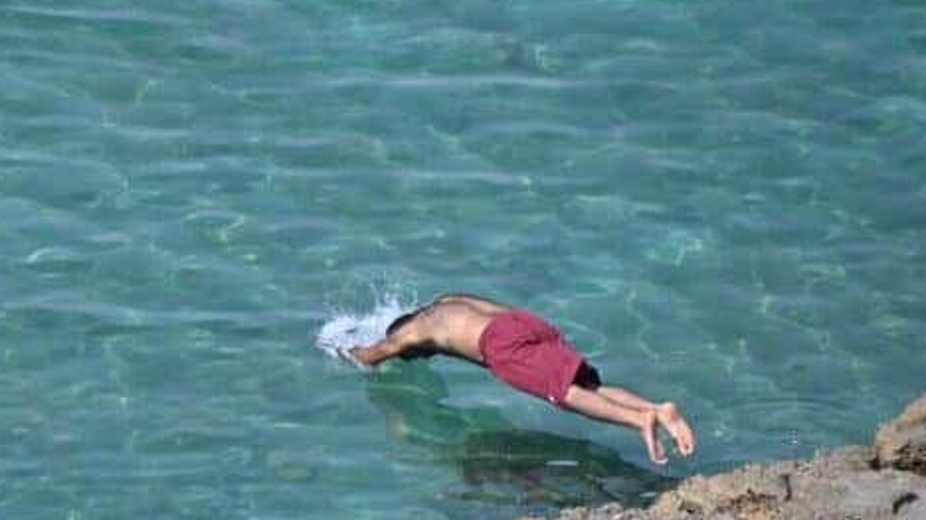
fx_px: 18976
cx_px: 323
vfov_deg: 1.6
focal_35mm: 773
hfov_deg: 2.8
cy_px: 334
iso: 800
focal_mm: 300
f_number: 7.1
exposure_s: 1/3200
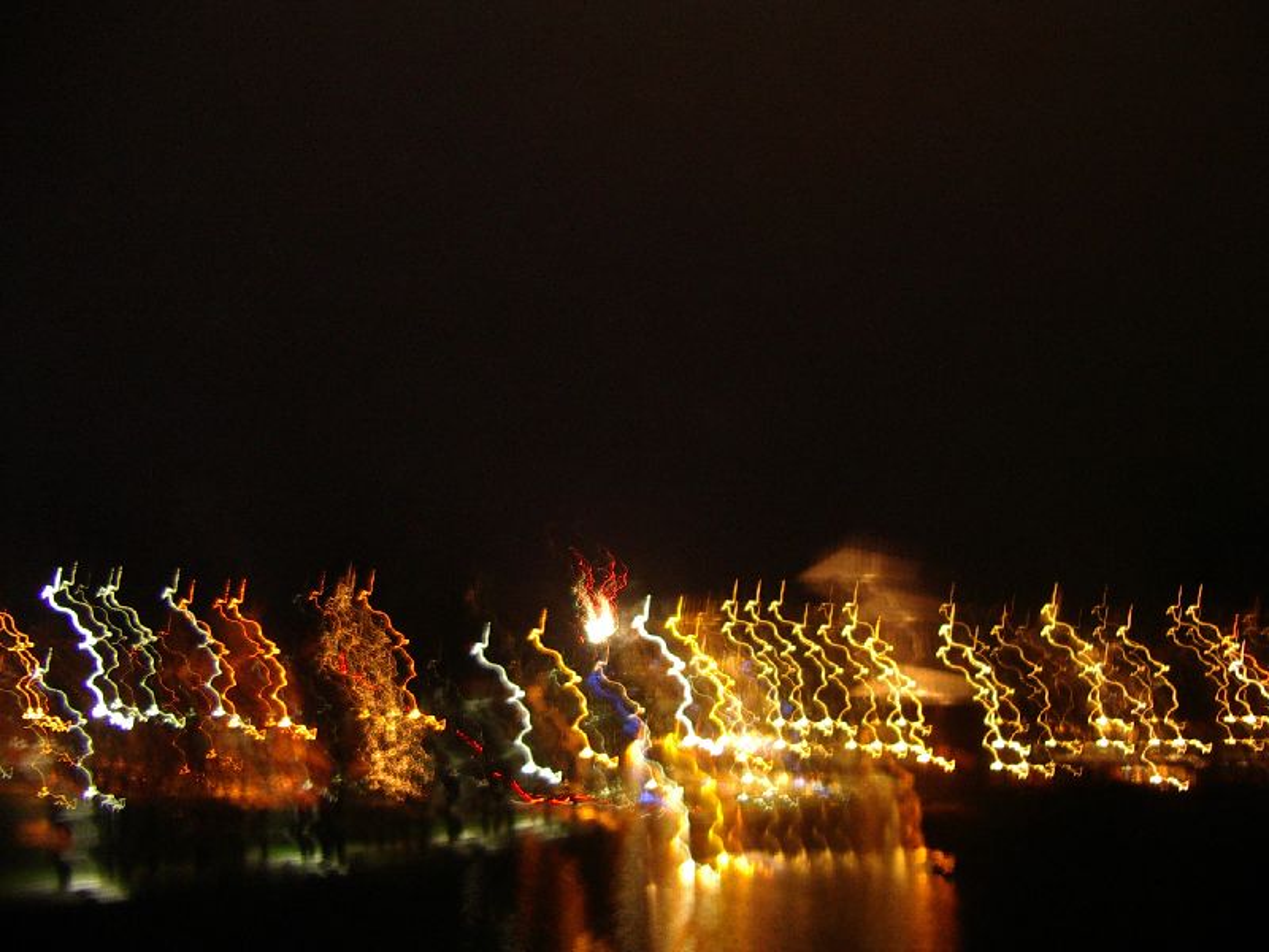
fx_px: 1393
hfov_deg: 49.0
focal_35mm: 38
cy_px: 476
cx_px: 634
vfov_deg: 37.7
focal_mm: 5.8
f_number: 2.6
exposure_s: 3
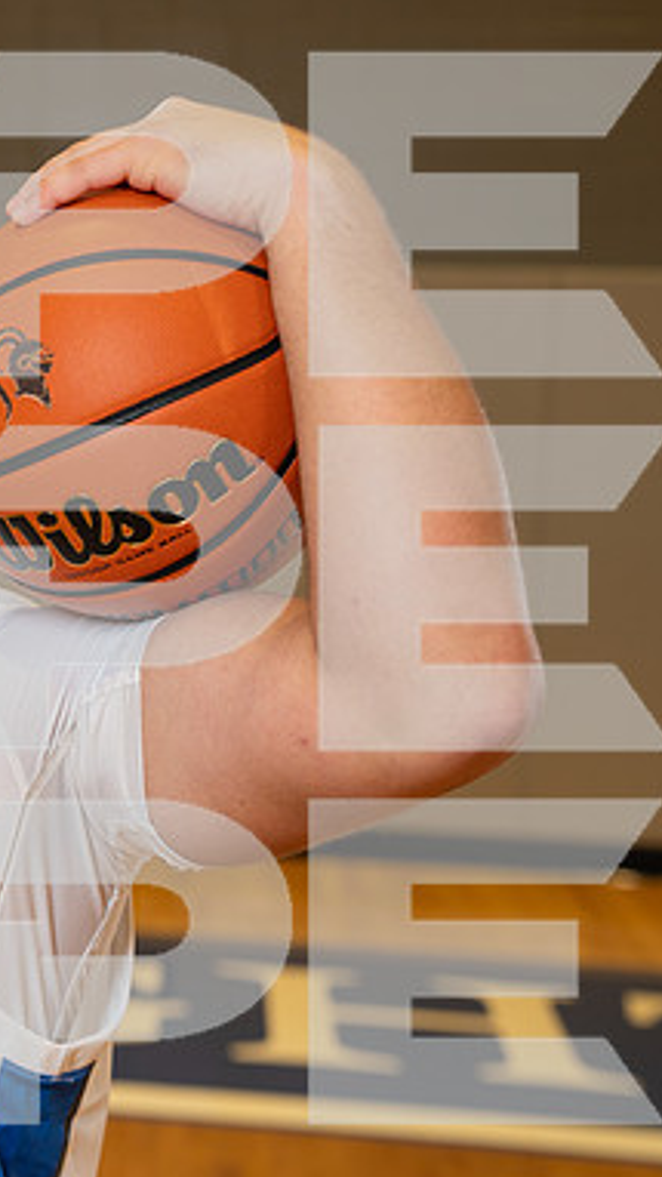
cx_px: -111
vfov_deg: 24.7
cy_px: 590
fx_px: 2683
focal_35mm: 86
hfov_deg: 13.7
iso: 400
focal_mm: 54
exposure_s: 1/125
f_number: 4
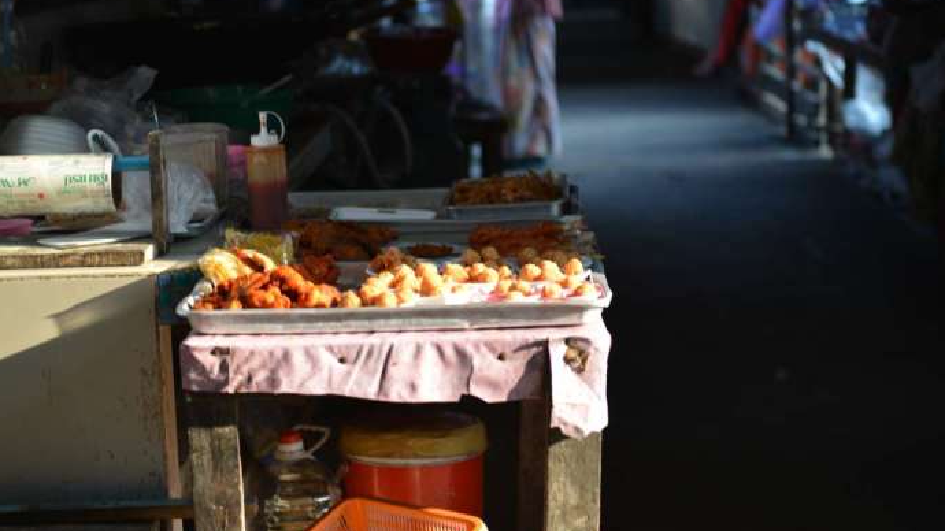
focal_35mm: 85
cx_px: 412
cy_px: 213
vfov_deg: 14.2
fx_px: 2130
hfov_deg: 25.0
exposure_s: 1/80
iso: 280
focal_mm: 70
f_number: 2.8
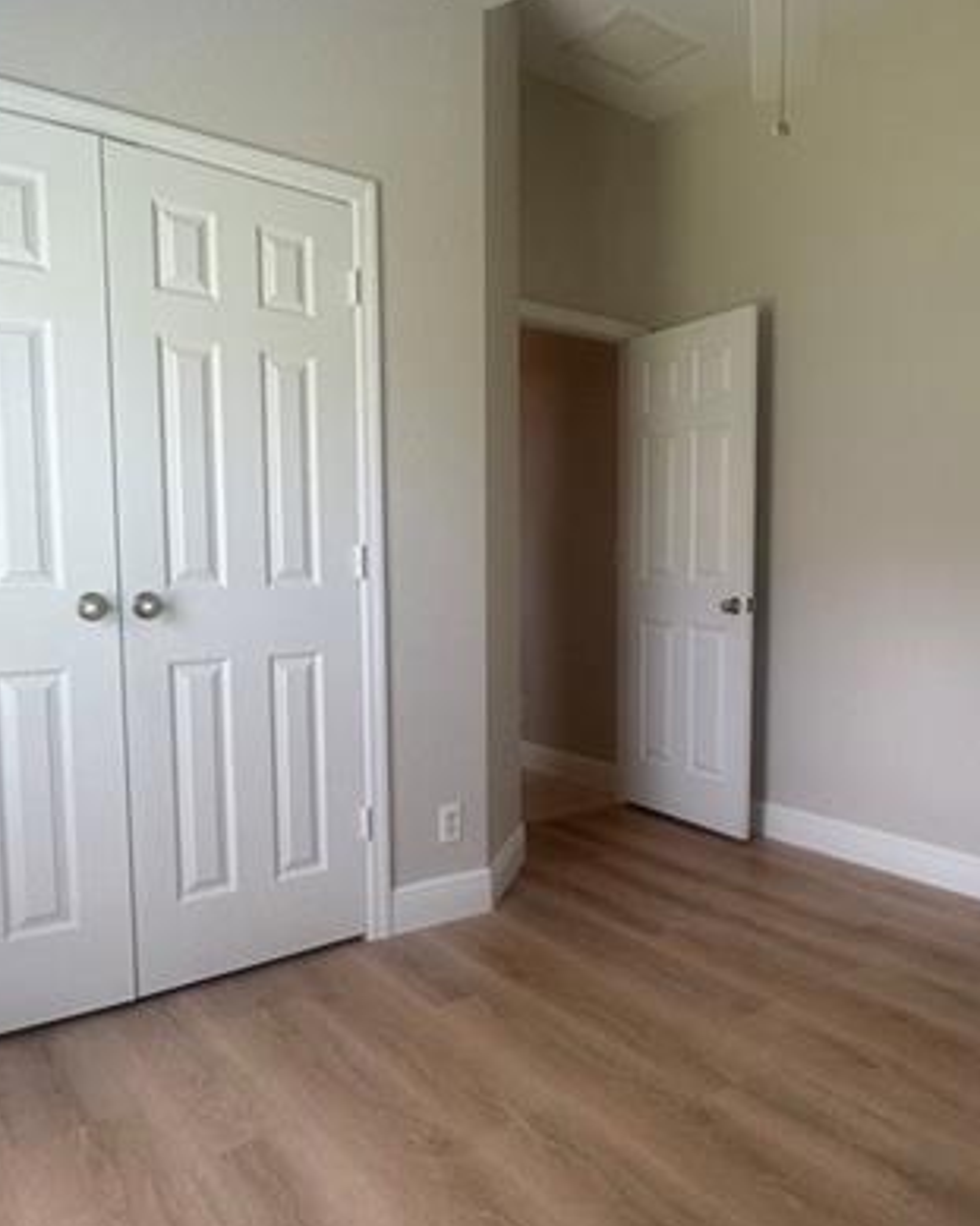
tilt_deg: -4.4
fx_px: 979
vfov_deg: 64.1
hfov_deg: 52.1
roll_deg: -0.6
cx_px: 655
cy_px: 640
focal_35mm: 27
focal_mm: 2.22
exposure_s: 1/99
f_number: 2.2
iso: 125
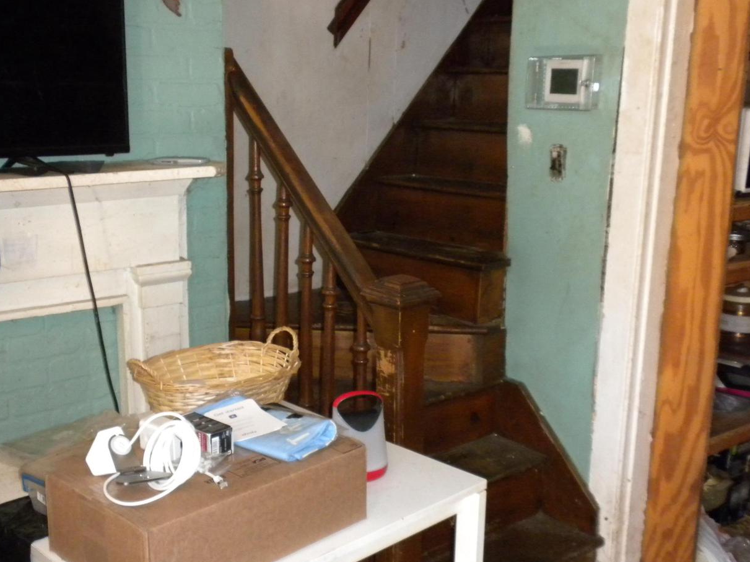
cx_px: 331
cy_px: 311
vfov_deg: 32.8
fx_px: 953
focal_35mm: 44
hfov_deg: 42.9
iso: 400
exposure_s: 1/30
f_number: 3.5
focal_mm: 6.6
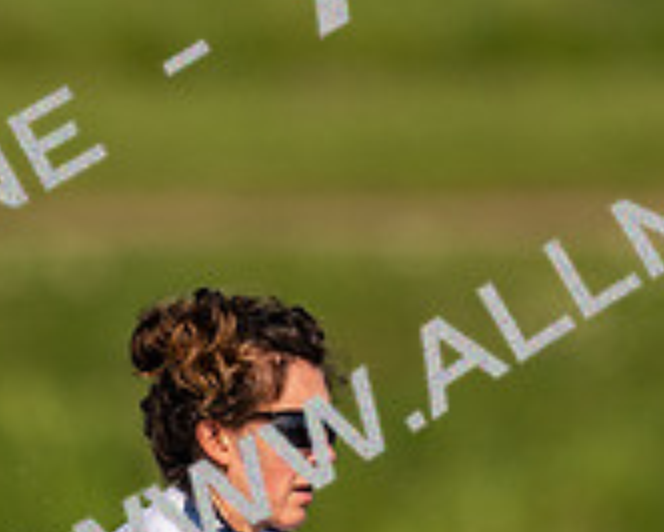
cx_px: 524
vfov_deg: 0.5
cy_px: 622
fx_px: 58046
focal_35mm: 2952
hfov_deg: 0.7
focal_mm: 600
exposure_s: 1/2500
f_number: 4
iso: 200
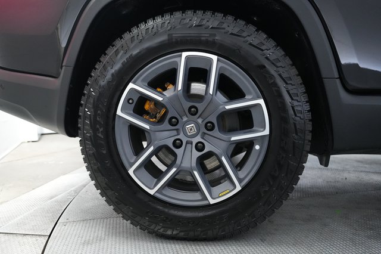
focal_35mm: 24
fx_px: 254
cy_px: 127
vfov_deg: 53.1
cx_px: 190
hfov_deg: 73.8
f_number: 2.8
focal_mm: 24
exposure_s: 1/160
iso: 5000
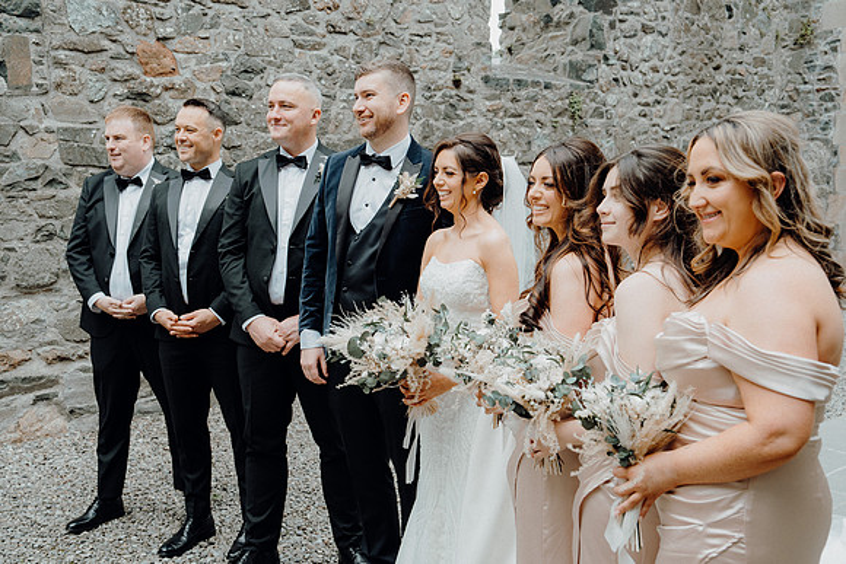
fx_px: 964
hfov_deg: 47.4
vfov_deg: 32.6
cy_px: 282
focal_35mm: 41
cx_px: 423
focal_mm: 41
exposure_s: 1/160
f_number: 5
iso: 160
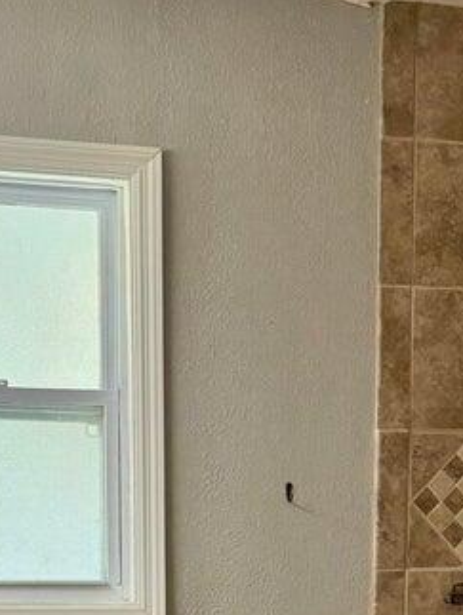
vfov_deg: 23.6
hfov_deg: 19.4
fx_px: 1353
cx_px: 170
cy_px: 725
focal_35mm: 76
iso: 160
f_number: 1.78
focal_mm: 6.76
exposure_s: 1/120
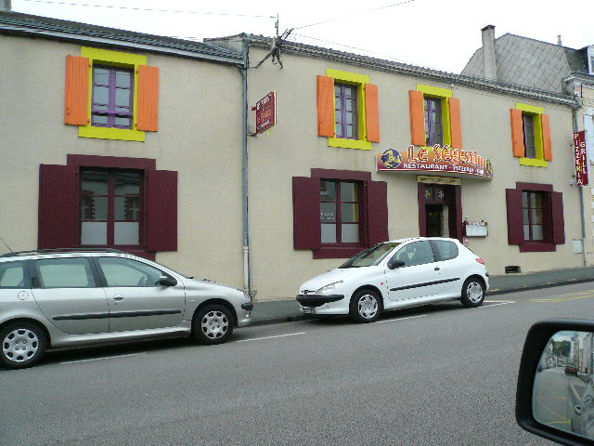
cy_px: 223
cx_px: 297
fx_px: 480
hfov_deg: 63.4
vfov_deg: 49.7
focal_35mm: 28
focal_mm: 4.6
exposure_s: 1/200
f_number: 8
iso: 200
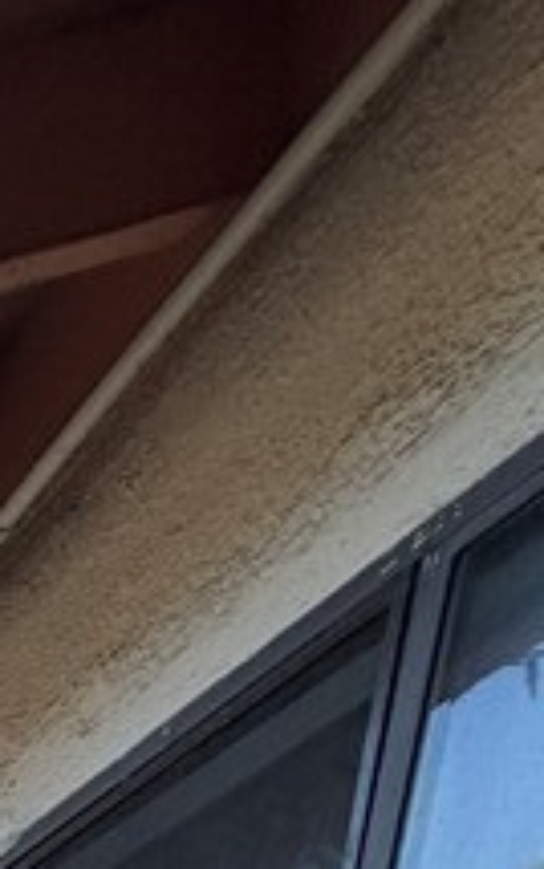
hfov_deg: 12.6
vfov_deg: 15.9
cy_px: 2010
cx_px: -885
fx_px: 1682
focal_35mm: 71
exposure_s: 1/502
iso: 40
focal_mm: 2.22
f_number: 2.2
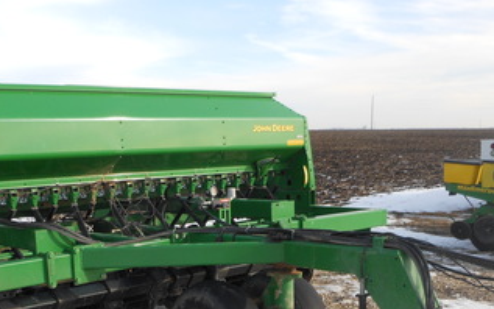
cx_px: 182
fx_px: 686
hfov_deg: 39.3
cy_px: 254
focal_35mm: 51
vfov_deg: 24.8
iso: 80
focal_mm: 5
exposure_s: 1/400
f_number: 3.7
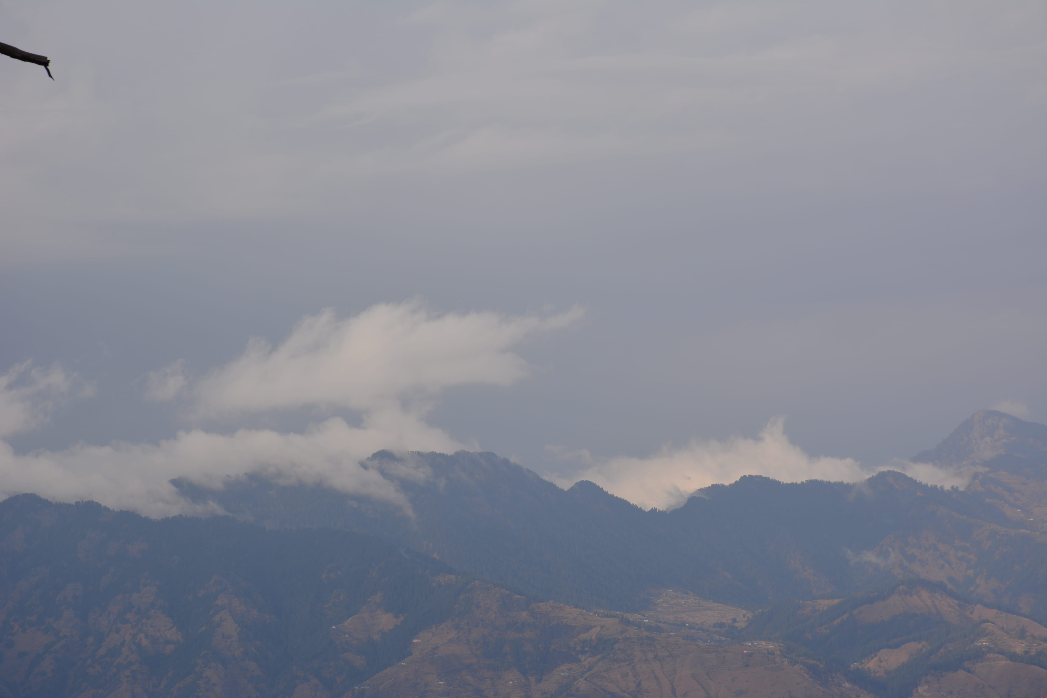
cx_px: 524
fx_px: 3491
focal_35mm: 120
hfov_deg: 17.1
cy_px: 349
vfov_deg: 11.4
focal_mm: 80
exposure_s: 1/320
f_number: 9
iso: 100
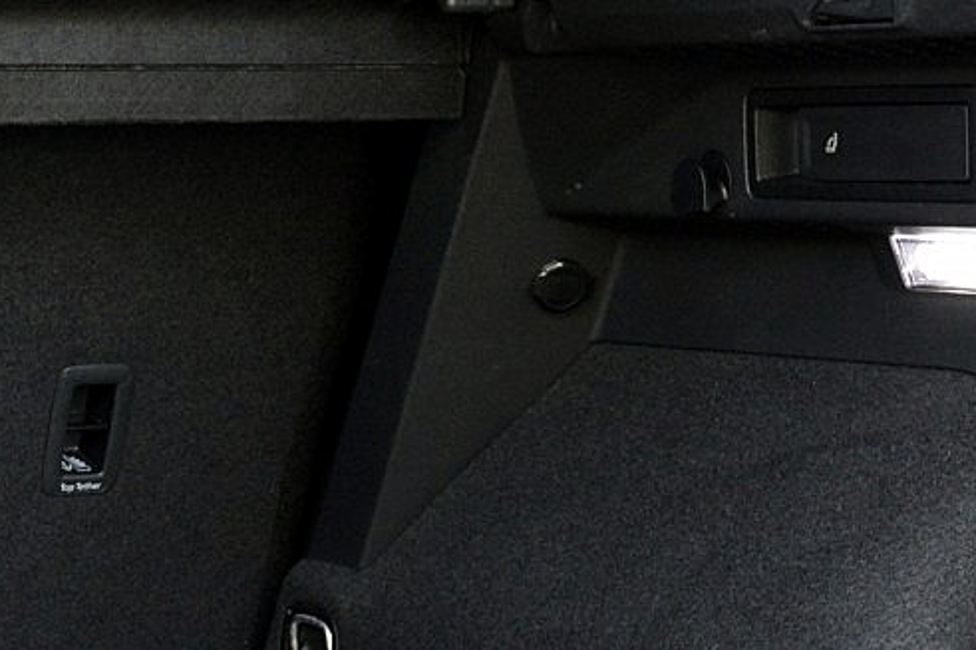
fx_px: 3496
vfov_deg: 10.6
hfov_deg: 15.5
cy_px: 485
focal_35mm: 129
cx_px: -113
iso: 800
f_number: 7.1
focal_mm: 26
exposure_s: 1/60
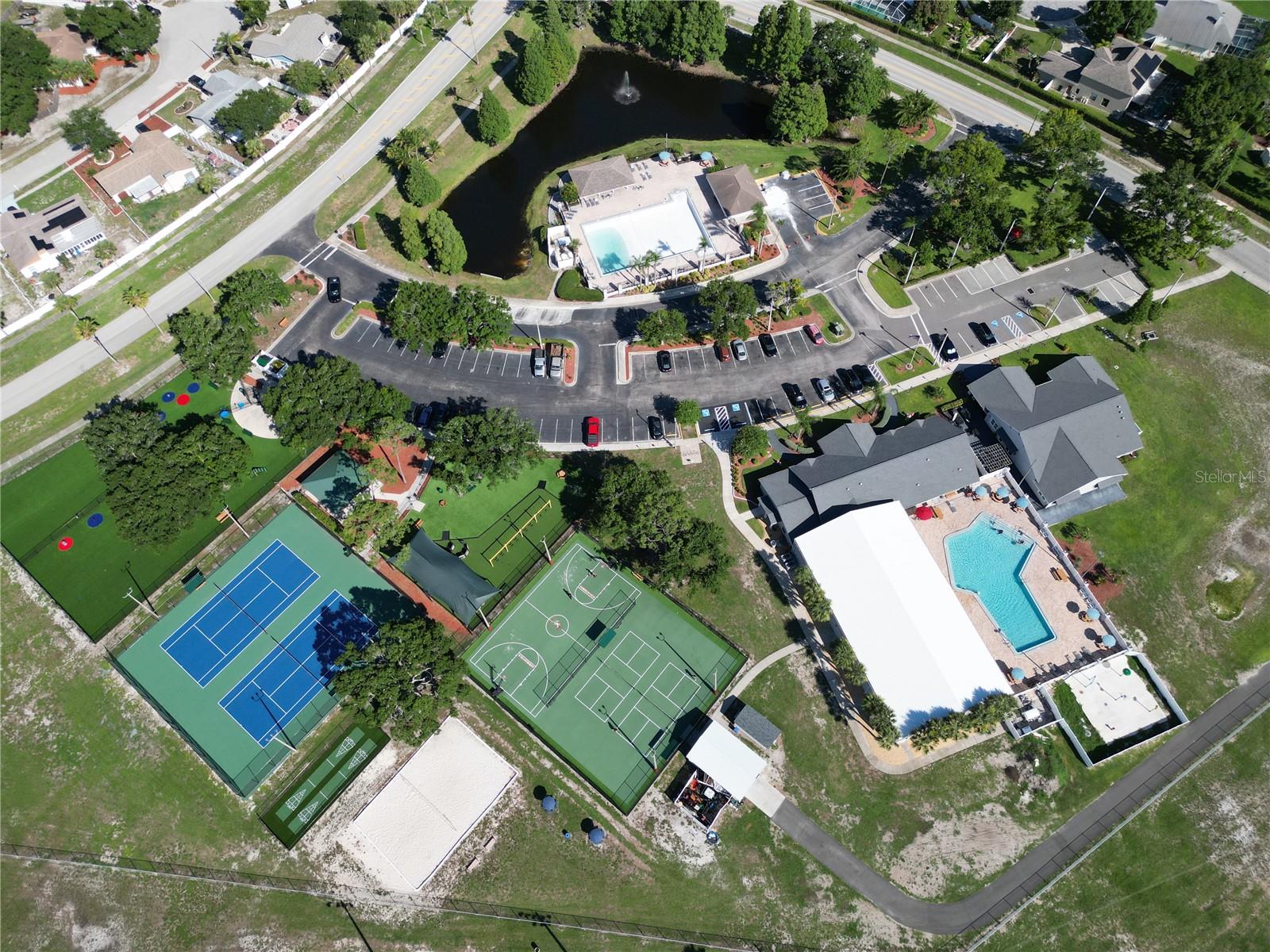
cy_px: 476
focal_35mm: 24
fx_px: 881
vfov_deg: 56.8
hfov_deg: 71.6
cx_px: 635
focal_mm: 6.72
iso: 200
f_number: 1.7
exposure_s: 1/3200
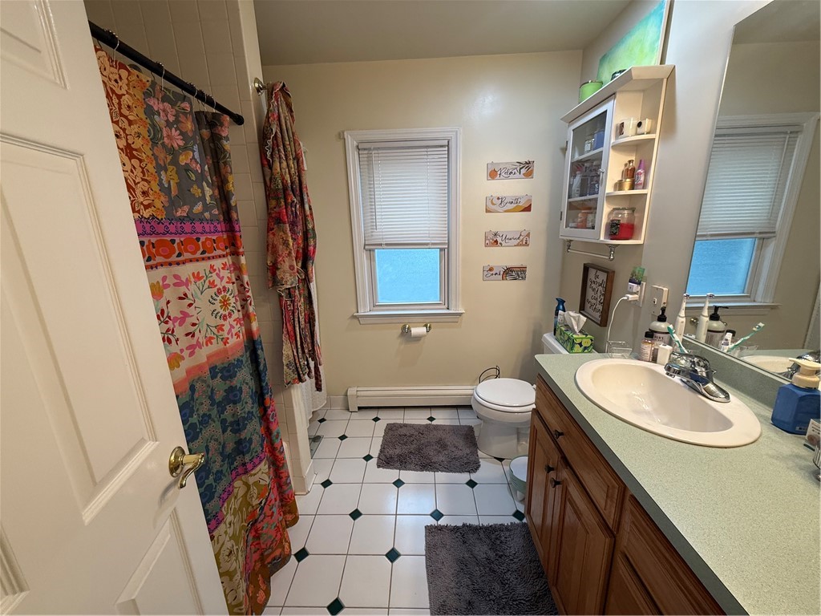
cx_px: 410
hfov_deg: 102.1
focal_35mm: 14
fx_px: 332
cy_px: 308
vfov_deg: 85.7
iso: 200
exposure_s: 1/120
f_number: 2.2
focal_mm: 2.22
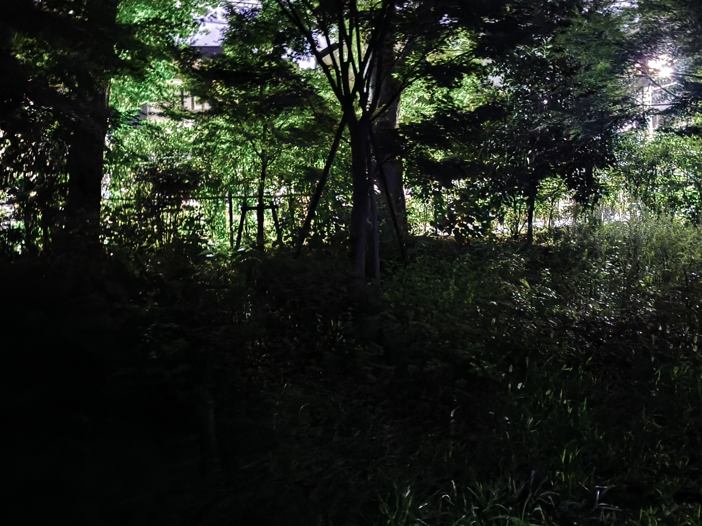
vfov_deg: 46.3
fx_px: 608
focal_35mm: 30
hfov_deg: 59.9
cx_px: 372
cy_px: 193
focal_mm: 6.57
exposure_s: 1/3.03
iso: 12800
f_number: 1.6
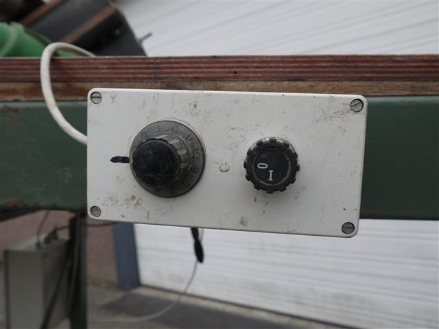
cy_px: 164
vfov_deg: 44.2
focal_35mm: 32
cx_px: 220
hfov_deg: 56.8
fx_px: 406
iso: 100
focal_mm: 16
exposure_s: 1/320
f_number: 6.3
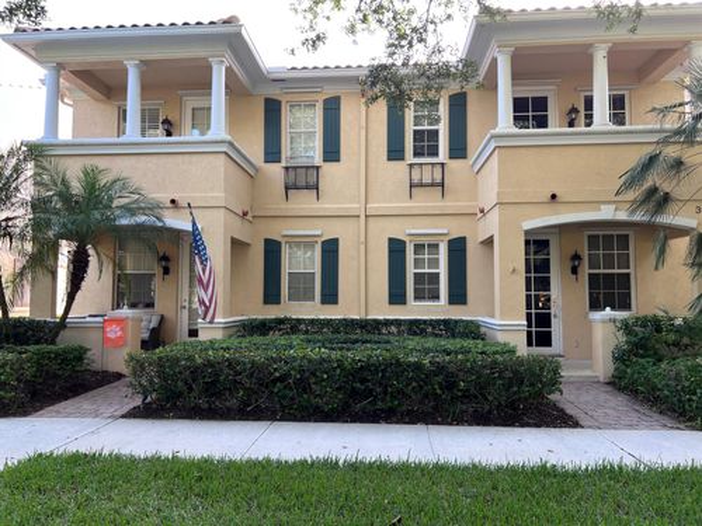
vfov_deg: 53.1
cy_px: 263
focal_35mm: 26
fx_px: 527
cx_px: 351
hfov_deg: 67.3
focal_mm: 5.7
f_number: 1.5
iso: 40
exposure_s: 1/121
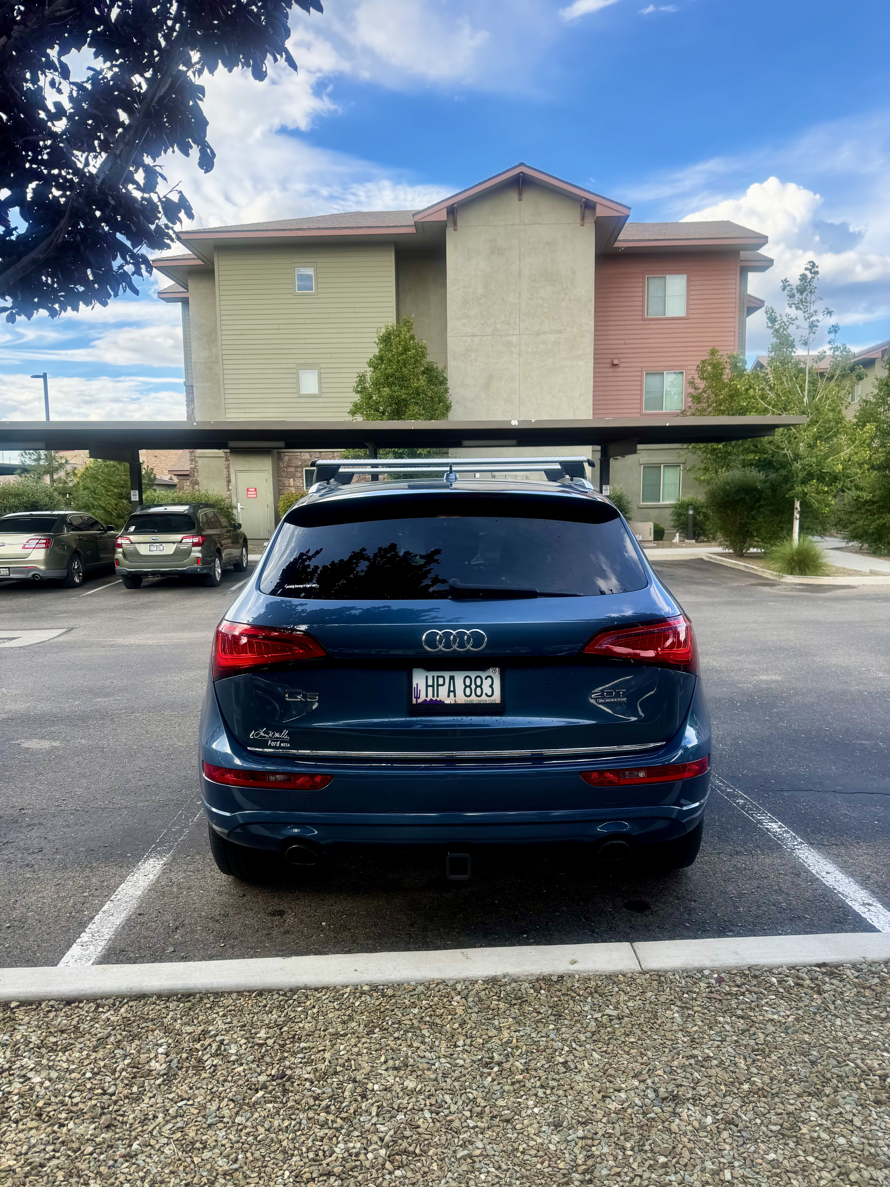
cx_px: 445
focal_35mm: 24
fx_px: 823
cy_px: 594
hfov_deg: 56.8
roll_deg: +1.8
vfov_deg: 71.6
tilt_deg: -6.1
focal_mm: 6.76
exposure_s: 1/484
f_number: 1.78
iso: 80
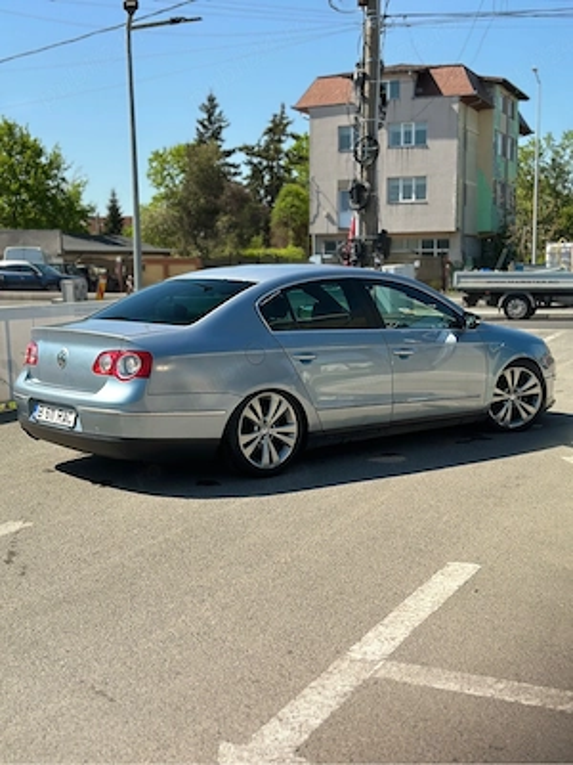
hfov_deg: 30.3
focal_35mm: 48
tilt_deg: -6.8
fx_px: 1059
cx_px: 286
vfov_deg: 39.7
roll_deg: -0.1
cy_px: 382
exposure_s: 1/1815
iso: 80
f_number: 1.78
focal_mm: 6.86
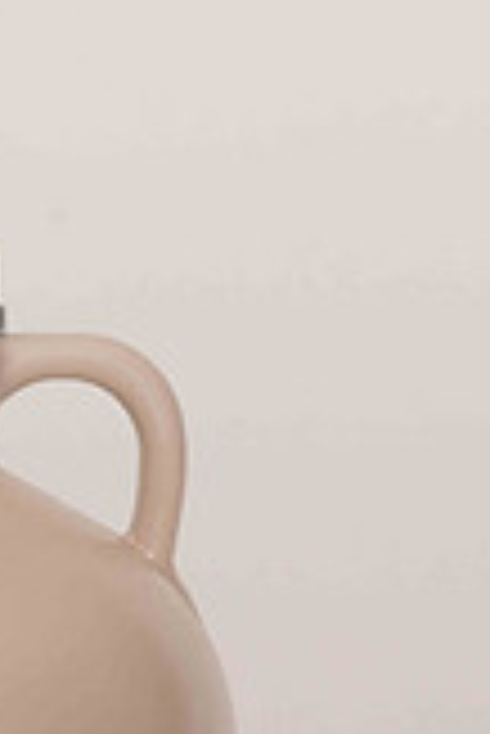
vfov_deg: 6.7
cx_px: -94
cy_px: 781
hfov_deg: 4.5
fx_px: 6234
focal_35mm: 306
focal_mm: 85
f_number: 13
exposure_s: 1/100
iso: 400
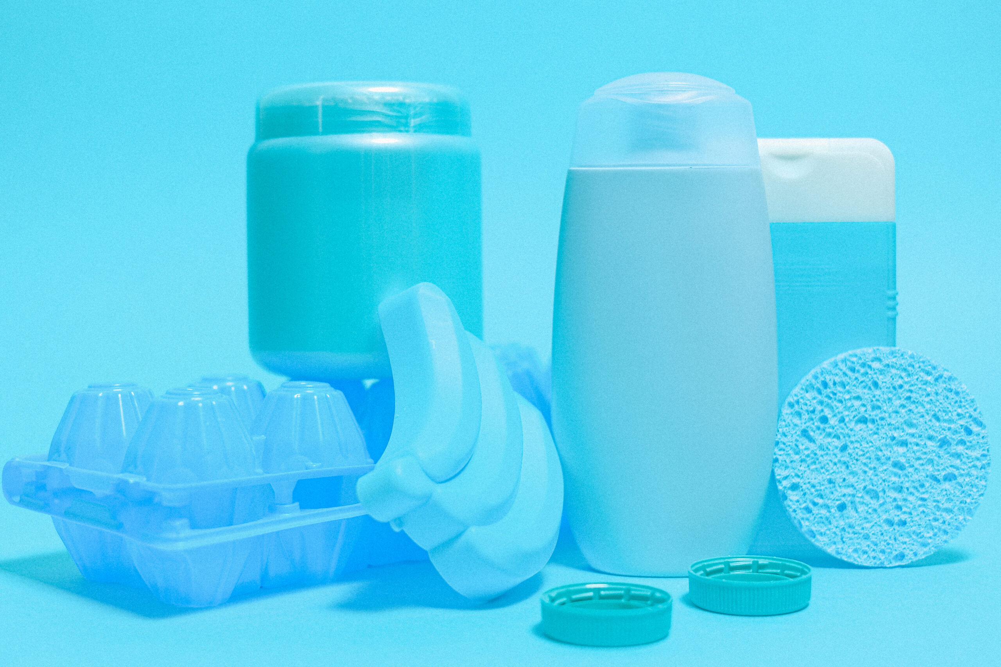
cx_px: 500
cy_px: 334
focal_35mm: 53
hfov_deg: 37.5
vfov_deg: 25.5
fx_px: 1473
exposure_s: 1/250
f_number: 2
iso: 400
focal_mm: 35
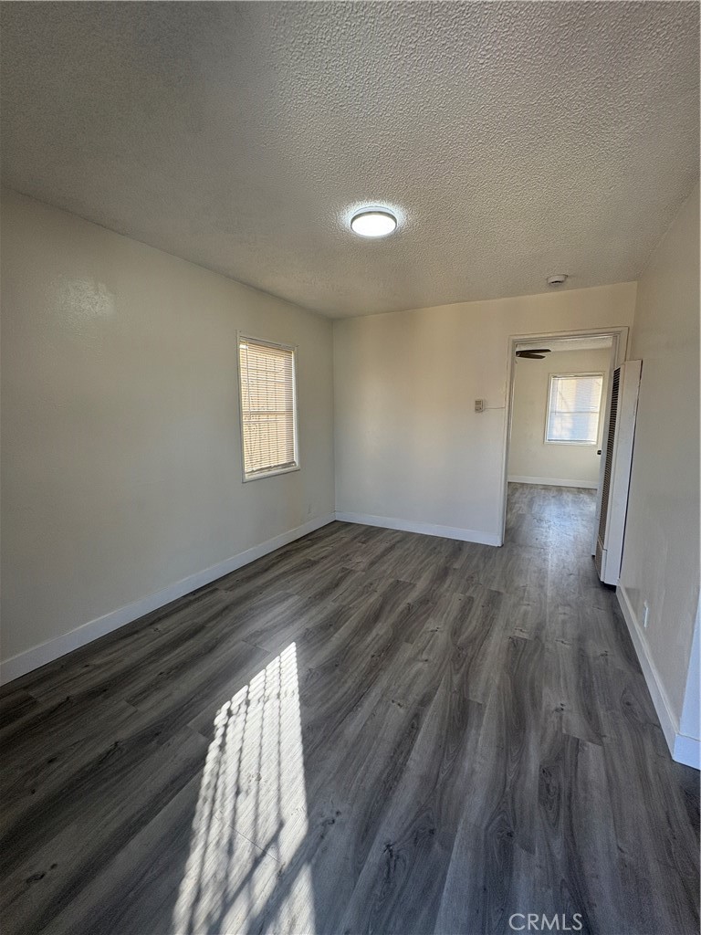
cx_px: 350
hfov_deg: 85.7
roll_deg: -0.1
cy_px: 468
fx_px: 378
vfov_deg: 102.1
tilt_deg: -9.7
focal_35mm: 14
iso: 64
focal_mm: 2.22
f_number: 2.2
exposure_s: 1/99
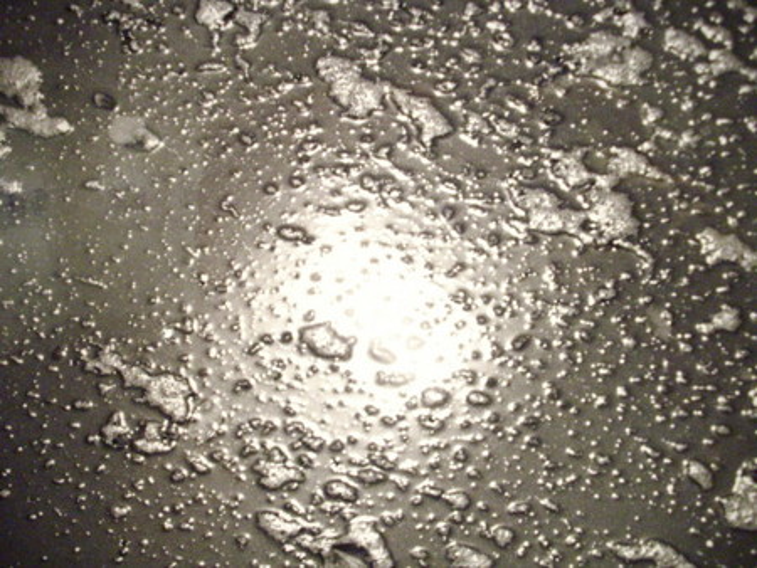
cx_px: 378
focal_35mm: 37
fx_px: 810
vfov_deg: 38.7
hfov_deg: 50.1
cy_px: 284
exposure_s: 1/30
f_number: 2.8
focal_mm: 6.2
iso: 400
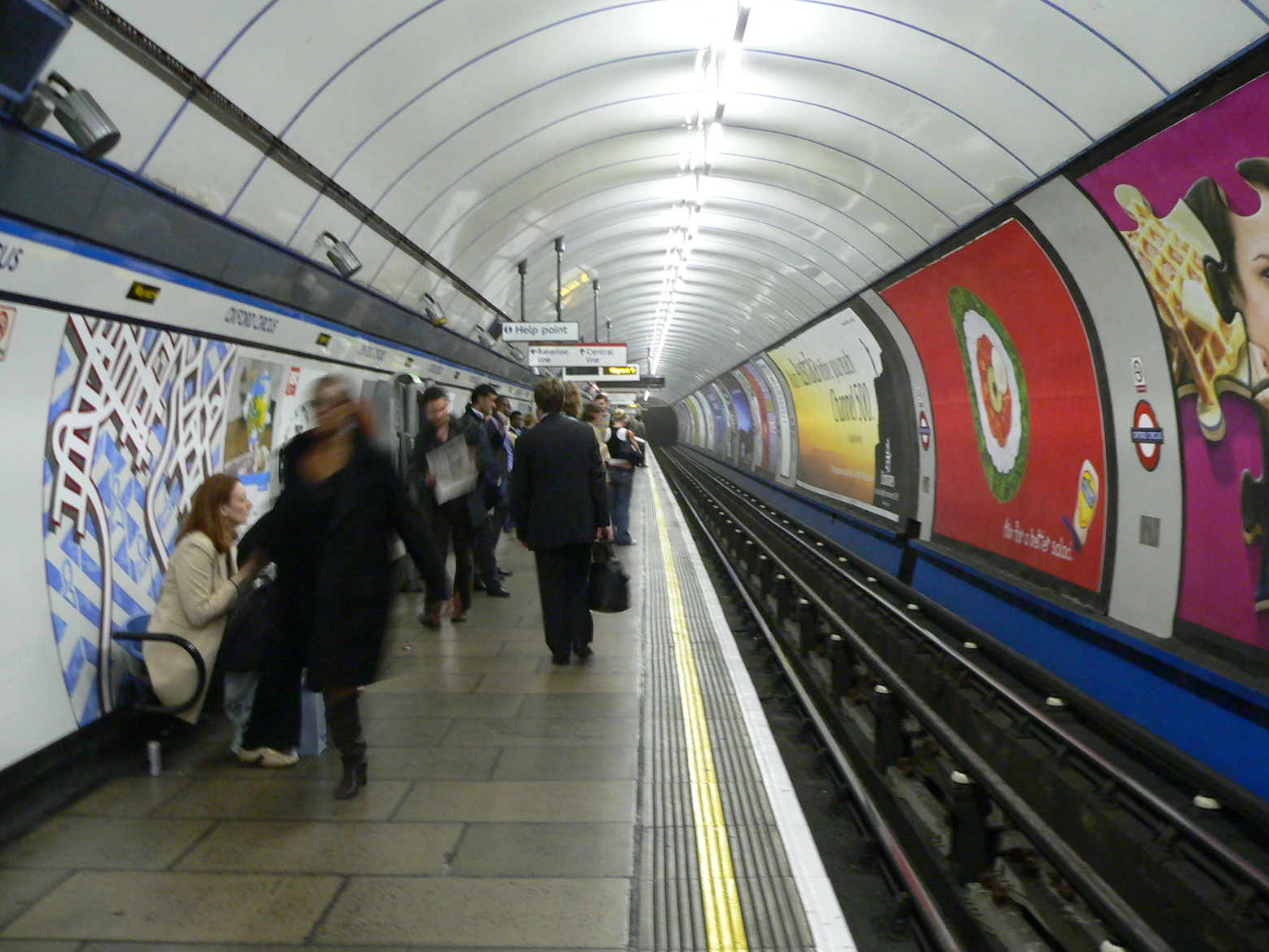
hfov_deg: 50.1
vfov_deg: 38.7
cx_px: 651
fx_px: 1357
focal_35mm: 37
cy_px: 466
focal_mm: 6
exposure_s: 1/6
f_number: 2.8
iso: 200
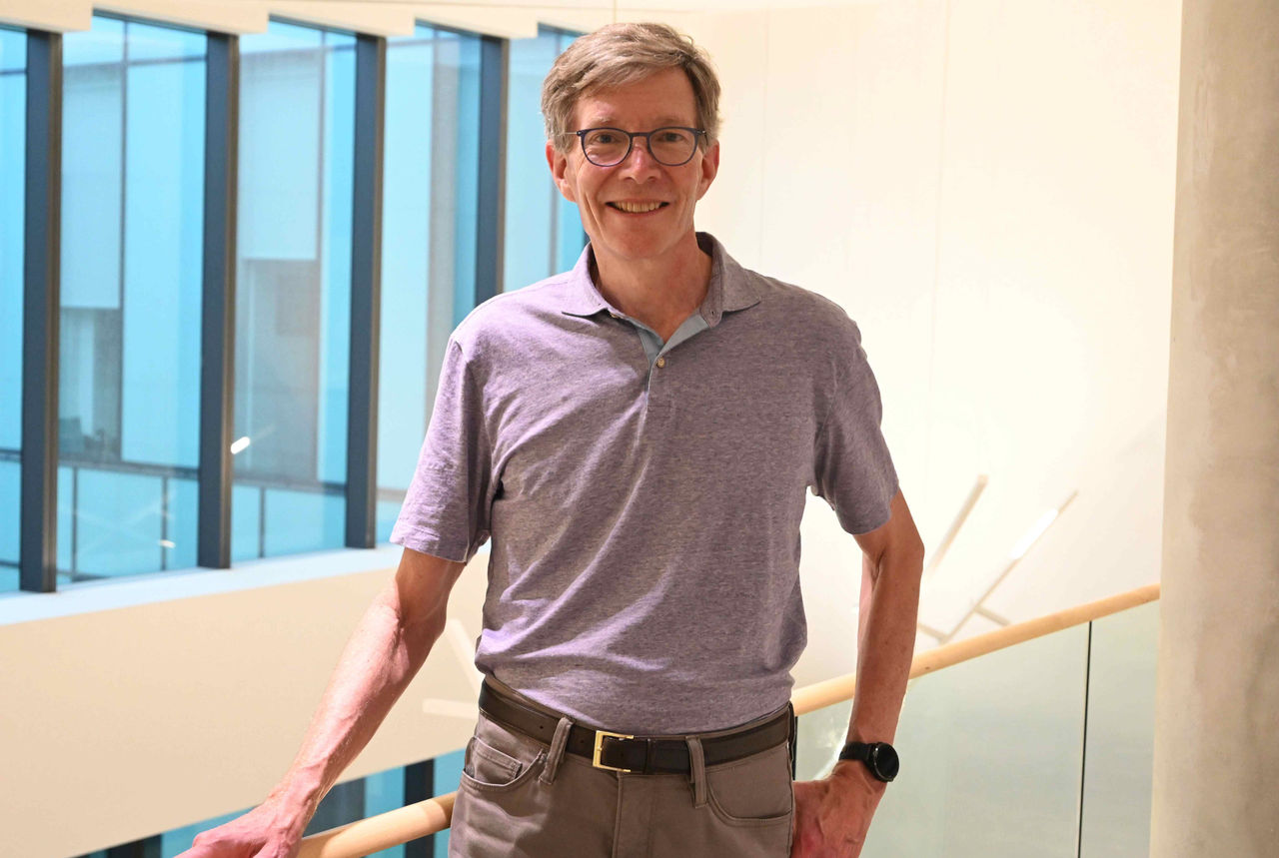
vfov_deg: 27.1
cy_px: 429
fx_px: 1780
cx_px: 640
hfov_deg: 39.5
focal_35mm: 50
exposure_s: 1/60
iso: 6400
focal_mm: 50
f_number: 6.3
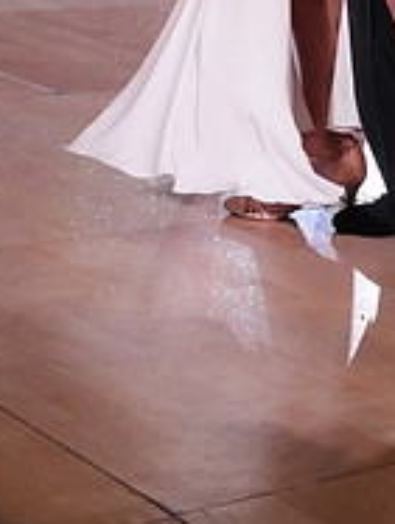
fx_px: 1986
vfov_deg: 14.0
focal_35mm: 131
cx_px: 455
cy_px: -269
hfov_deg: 11.2
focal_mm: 44
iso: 5000
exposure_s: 1/400
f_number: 5
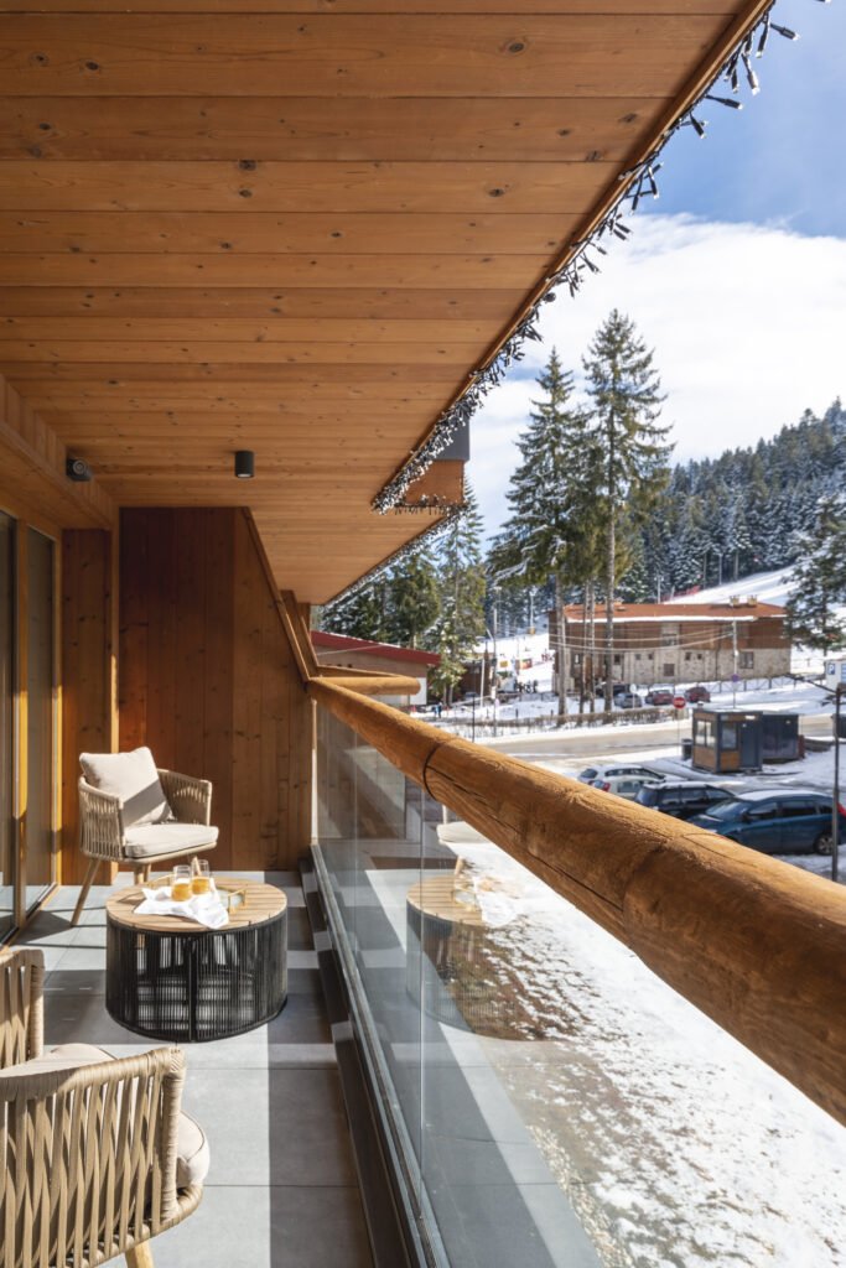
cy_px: 634
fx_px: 775
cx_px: 423
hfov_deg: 57.2
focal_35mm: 22
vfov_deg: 78.6
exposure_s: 1/800
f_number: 9
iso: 200
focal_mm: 22
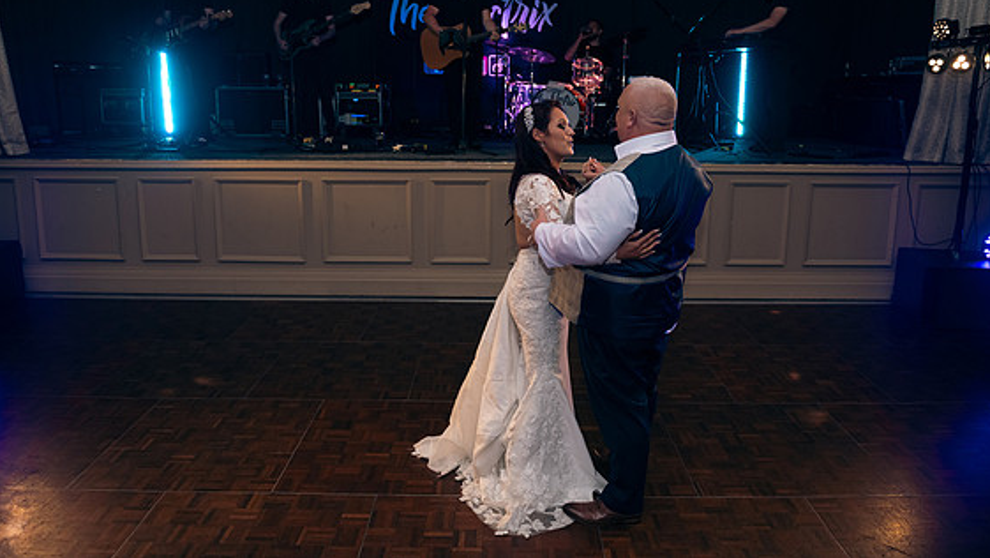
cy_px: 218
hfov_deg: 71.9
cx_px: 494
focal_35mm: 26
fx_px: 683
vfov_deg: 44.2
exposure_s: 1/160
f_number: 3.5
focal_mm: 24
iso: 640
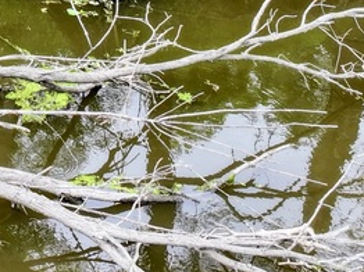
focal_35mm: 132
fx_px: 1387
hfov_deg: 14.1
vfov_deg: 10.3
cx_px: -158
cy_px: -291
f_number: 2.8
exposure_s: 1/100
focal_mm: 12.29
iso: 100
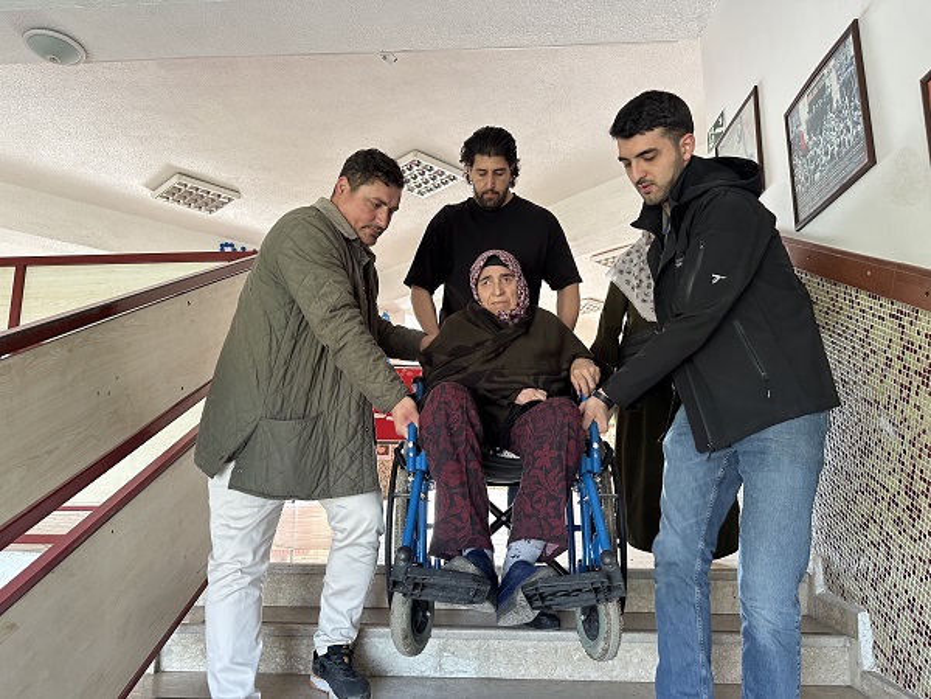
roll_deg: -0.2
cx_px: 466
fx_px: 645
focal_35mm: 24
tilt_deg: +9.8
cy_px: 350
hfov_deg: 71.6
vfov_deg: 56.8
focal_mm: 6.86
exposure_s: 1/111
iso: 250
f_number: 1.78
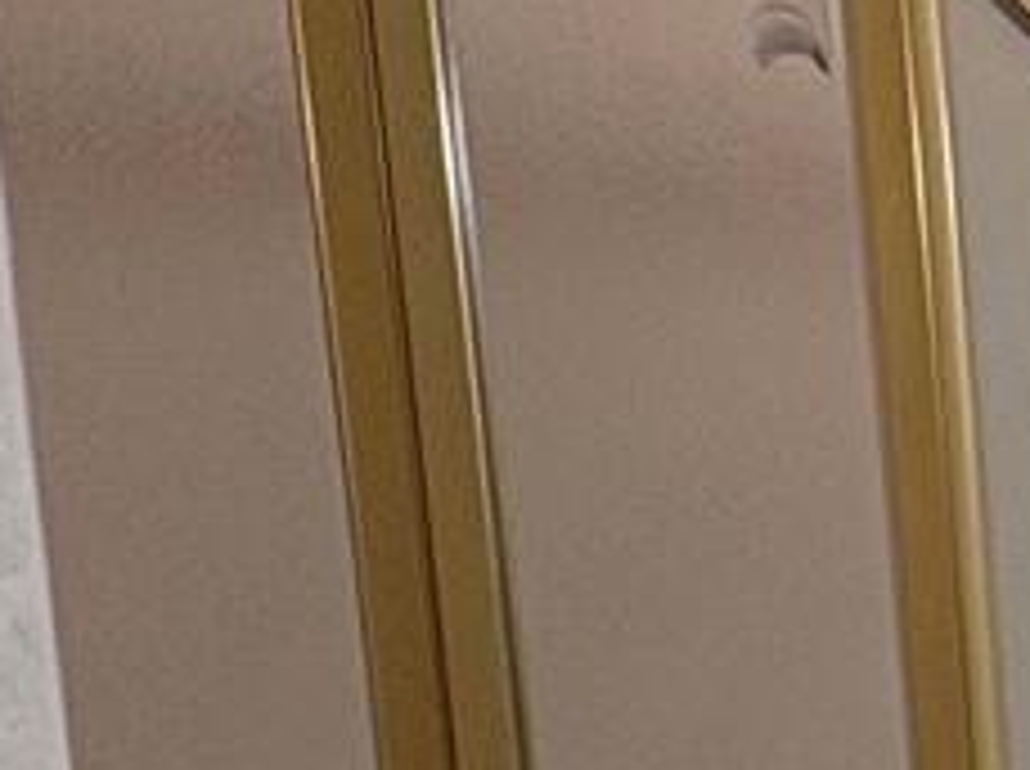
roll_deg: -1.3
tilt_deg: -7.1
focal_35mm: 98
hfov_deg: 11.3
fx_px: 2911
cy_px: 1099
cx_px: 3112
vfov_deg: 14.2
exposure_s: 1/120
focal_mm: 2.22
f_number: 2.2
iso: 80
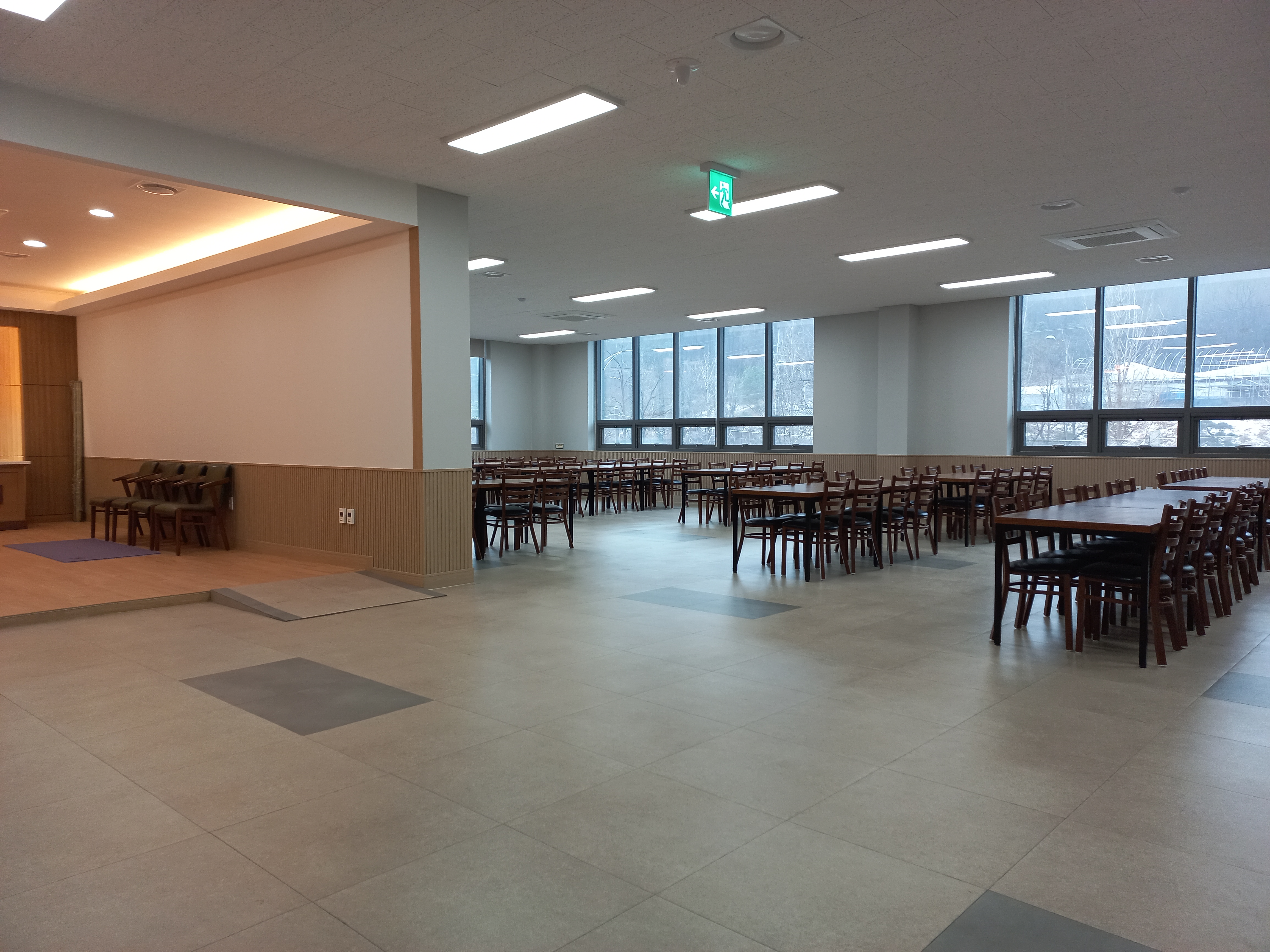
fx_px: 917
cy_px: 476
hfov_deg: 69.4
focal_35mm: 25
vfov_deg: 54.9
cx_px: 635
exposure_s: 1/60
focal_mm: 4.6
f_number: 1.8
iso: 80
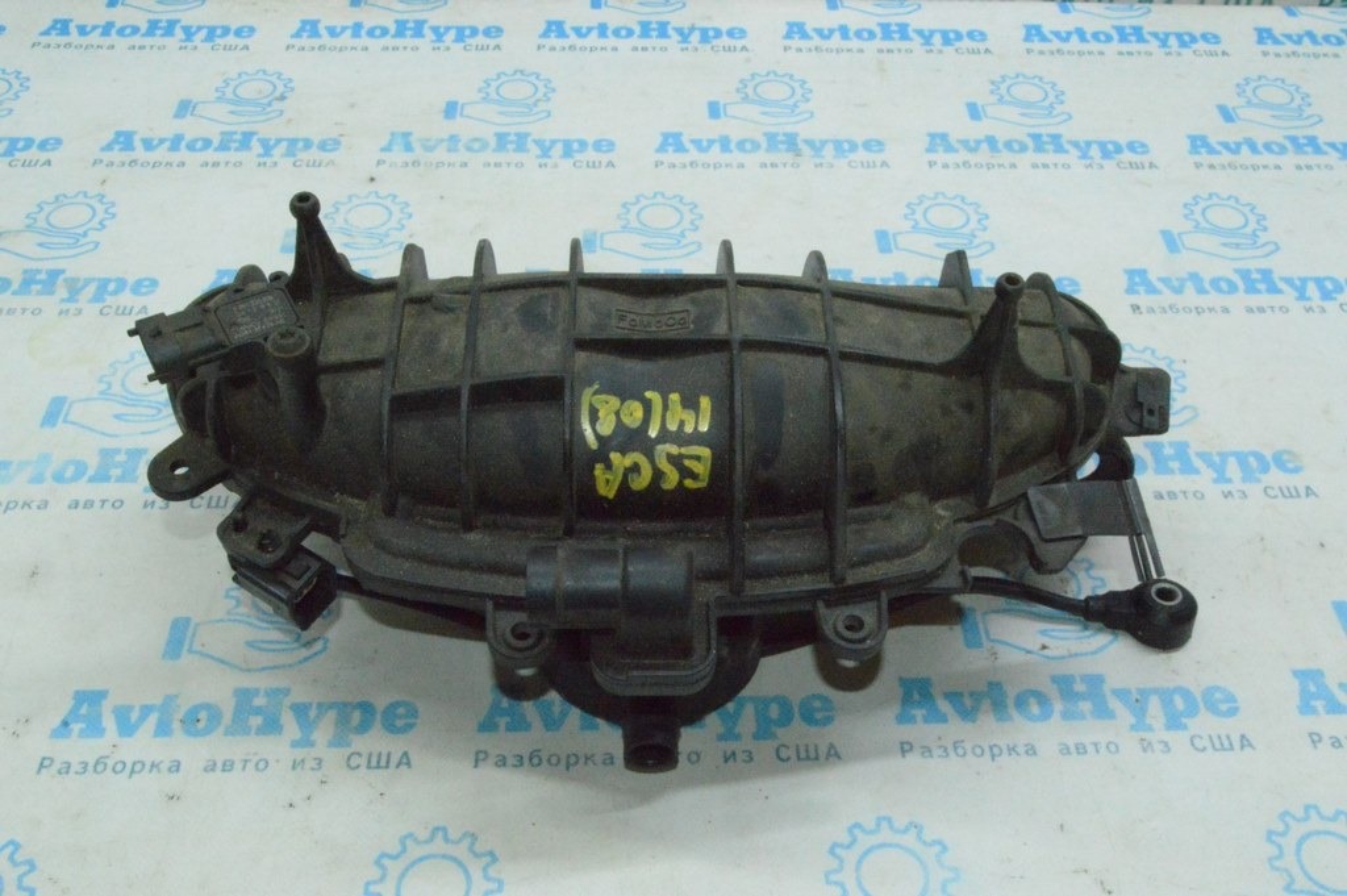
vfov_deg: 35.4
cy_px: 448
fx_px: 1402
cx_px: 674
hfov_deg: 51.3
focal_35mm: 38
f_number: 25
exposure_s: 1/60
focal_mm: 25
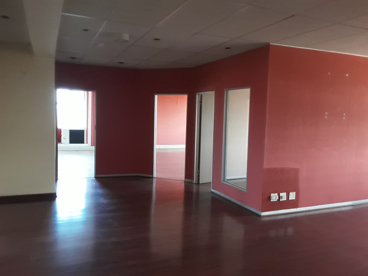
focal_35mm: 30
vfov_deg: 46.8
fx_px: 319
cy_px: 138
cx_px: 184
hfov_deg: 60.0
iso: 200
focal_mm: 2.2
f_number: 1.9
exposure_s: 1/50
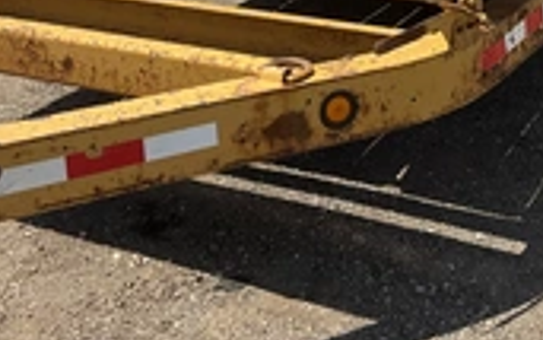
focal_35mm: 72
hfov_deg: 28.4
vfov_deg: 17.4
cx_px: 365
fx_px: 1066
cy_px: -57
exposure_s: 1/1342
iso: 25
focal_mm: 3
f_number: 1.8
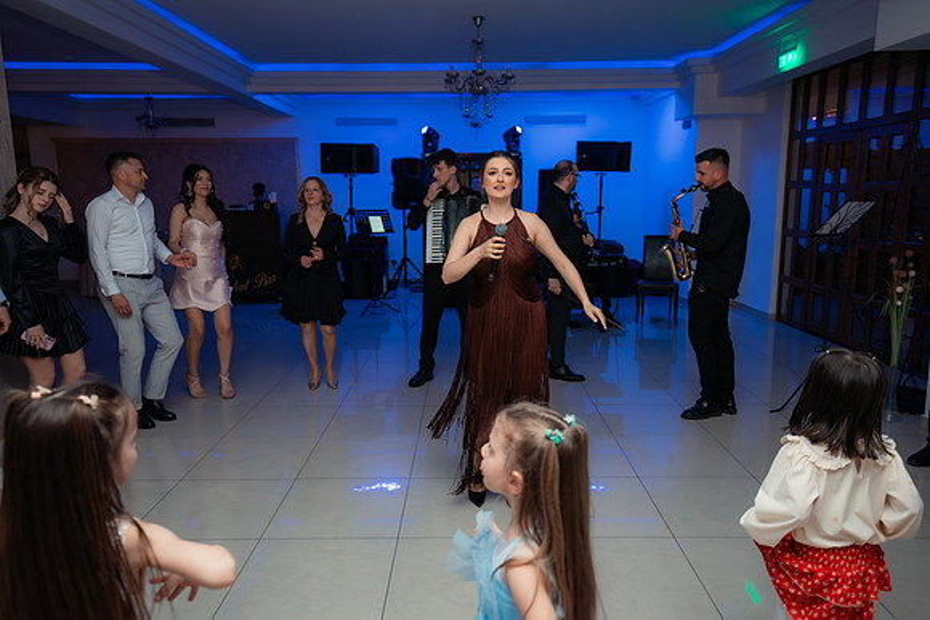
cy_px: 310
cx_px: 465
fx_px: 672
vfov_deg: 49.6
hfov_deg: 69.4
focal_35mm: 26
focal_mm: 26
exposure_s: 1/200
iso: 1600
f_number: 2.8
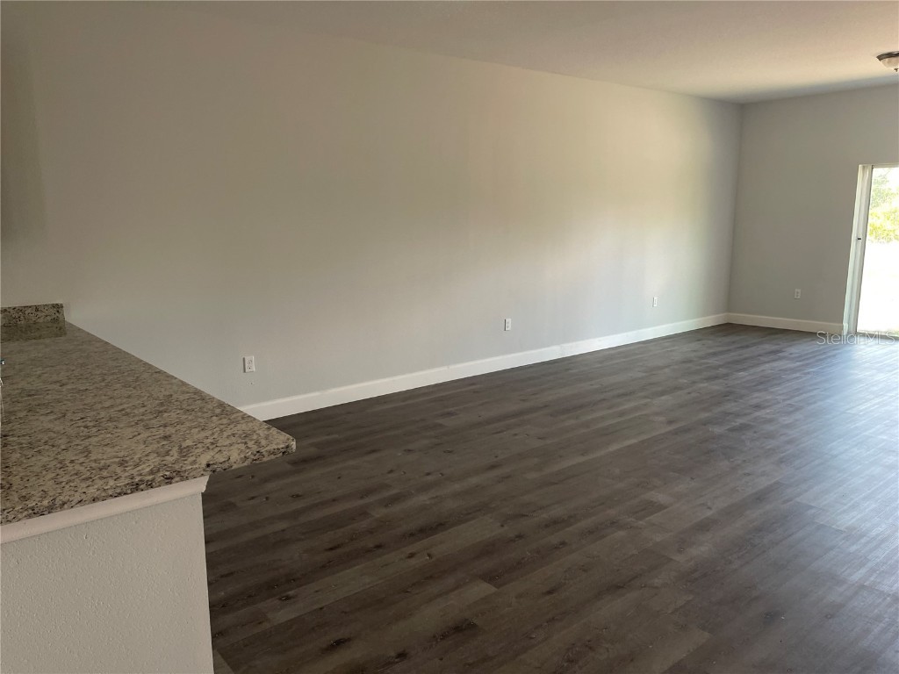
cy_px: 337
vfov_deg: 53.1
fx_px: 675
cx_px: 450
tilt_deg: -11.4
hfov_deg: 67.3
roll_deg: +0.4
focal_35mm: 26
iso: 125
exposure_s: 1/80
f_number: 1.6
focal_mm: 5.1
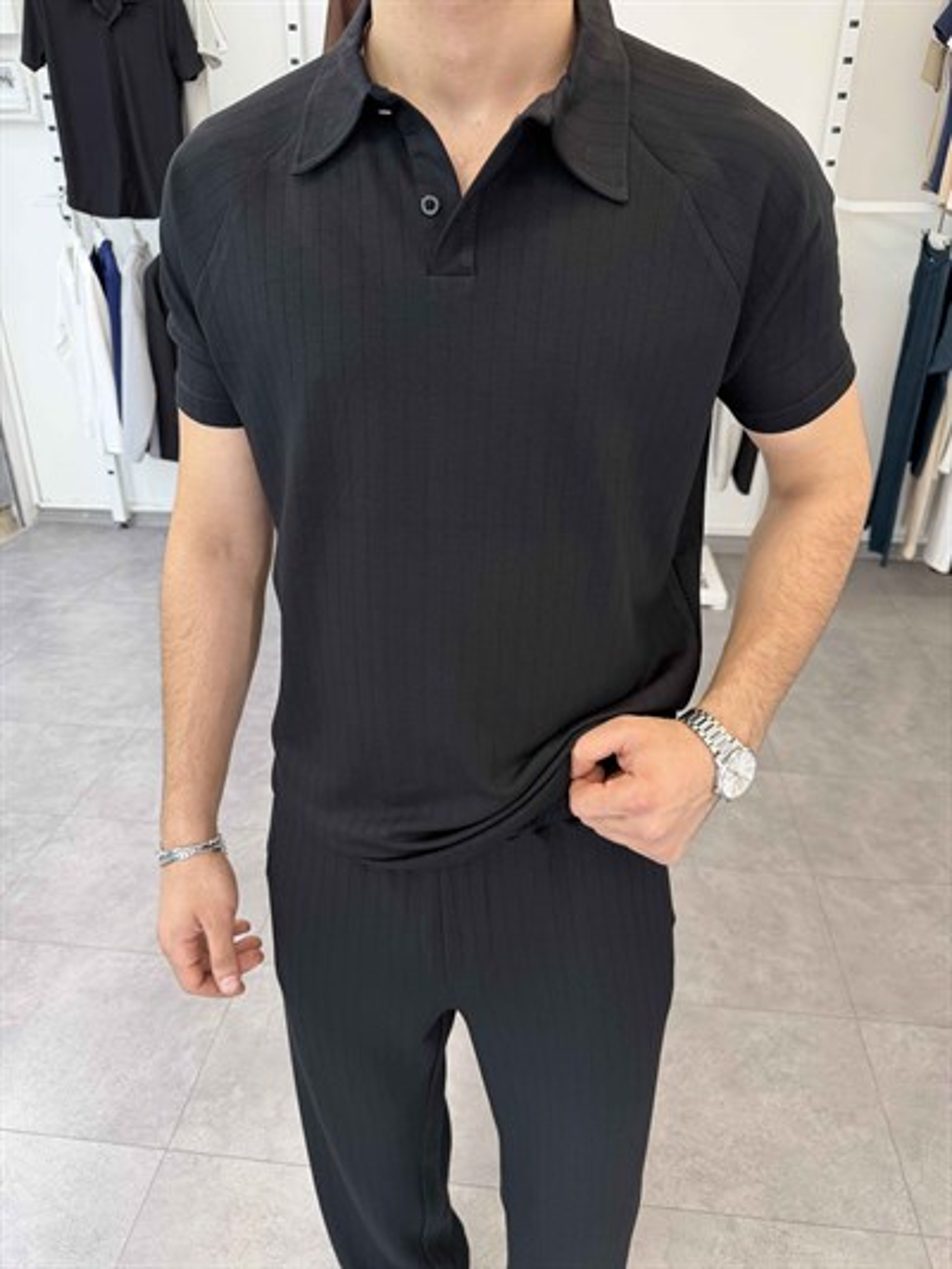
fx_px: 880
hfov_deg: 56.8
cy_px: 634
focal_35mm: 24
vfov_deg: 71.6
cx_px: 476
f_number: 1.78
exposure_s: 1/121
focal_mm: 6.76
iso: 100
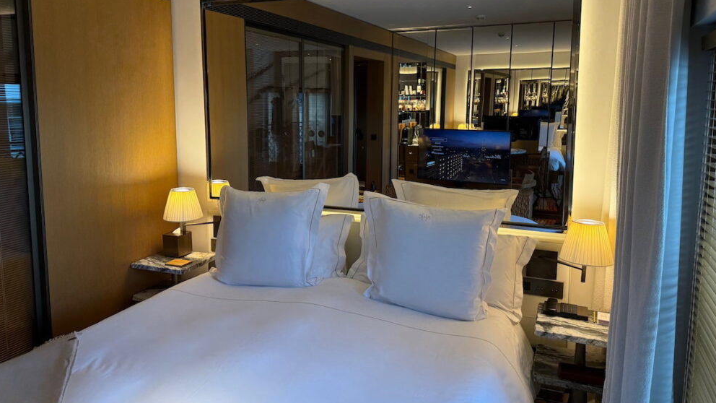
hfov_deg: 69.9
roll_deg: +0.5
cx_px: 360
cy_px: 159
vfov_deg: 42.7
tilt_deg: -6.8
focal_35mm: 27
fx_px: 513
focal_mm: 6.76
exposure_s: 1/100
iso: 100
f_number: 1.78
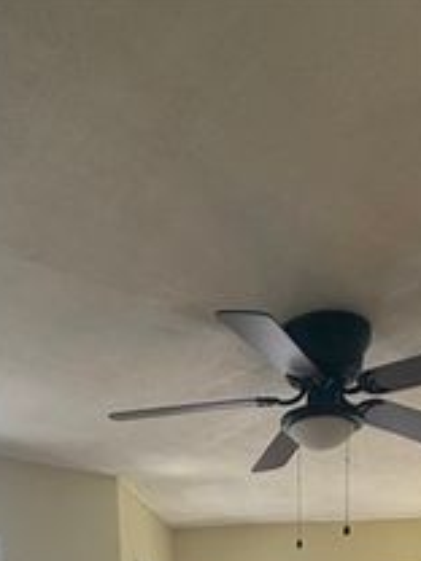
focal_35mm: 45
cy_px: 889
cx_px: 251
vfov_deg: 26.4
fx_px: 730
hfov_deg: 32.1
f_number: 2.2
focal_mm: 2.22
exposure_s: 1/121
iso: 80
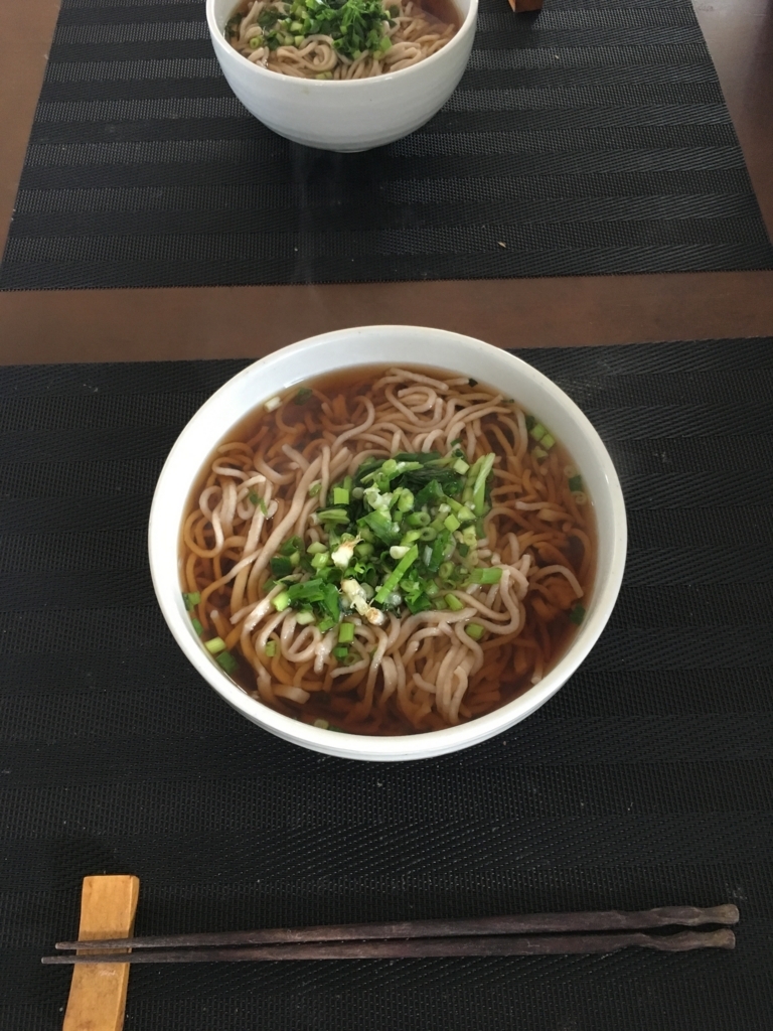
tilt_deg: -62.0
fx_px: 863
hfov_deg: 48.2
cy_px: 516
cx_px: 386
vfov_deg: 61.7
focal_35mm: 29
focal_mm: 4.15
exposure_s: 1/30
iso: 125
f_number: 2.2
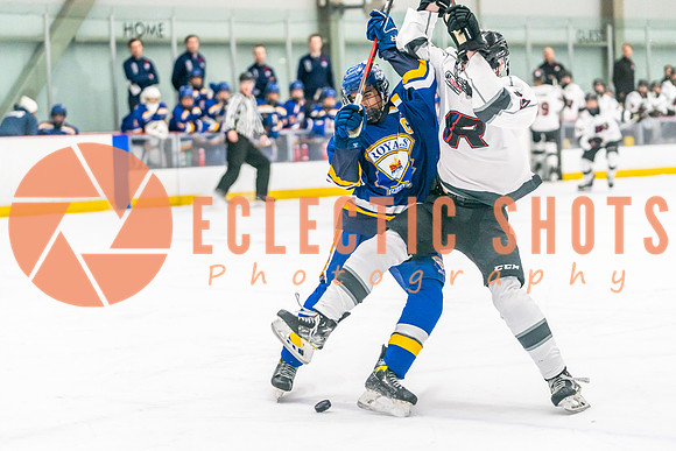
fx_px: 2198
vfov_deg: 11.7
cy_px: 259
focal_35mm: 117
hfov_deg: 17.5
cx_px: 338
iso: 3200
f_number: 2.8
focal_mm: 102
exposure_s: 1/1250
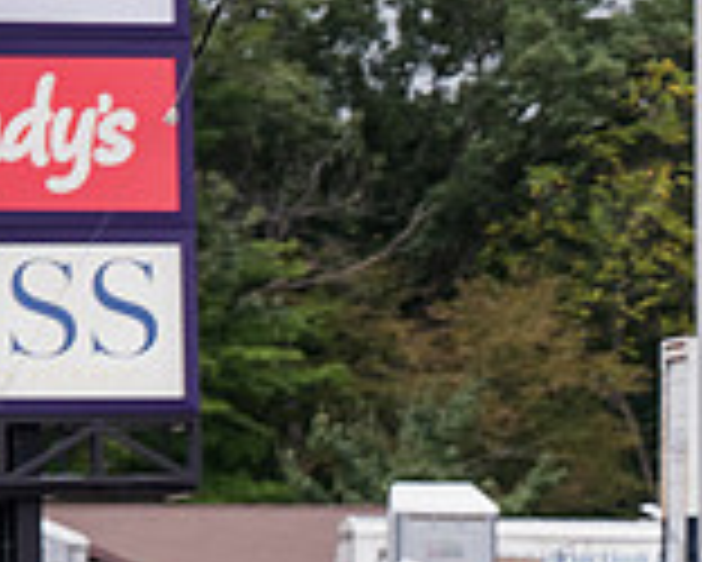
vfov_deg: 2.9
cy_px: 744
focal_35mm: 540
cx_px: 1089
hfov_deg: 3.6
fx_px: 11226
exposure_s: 1/500
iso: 640
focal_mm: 155
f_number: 5.6
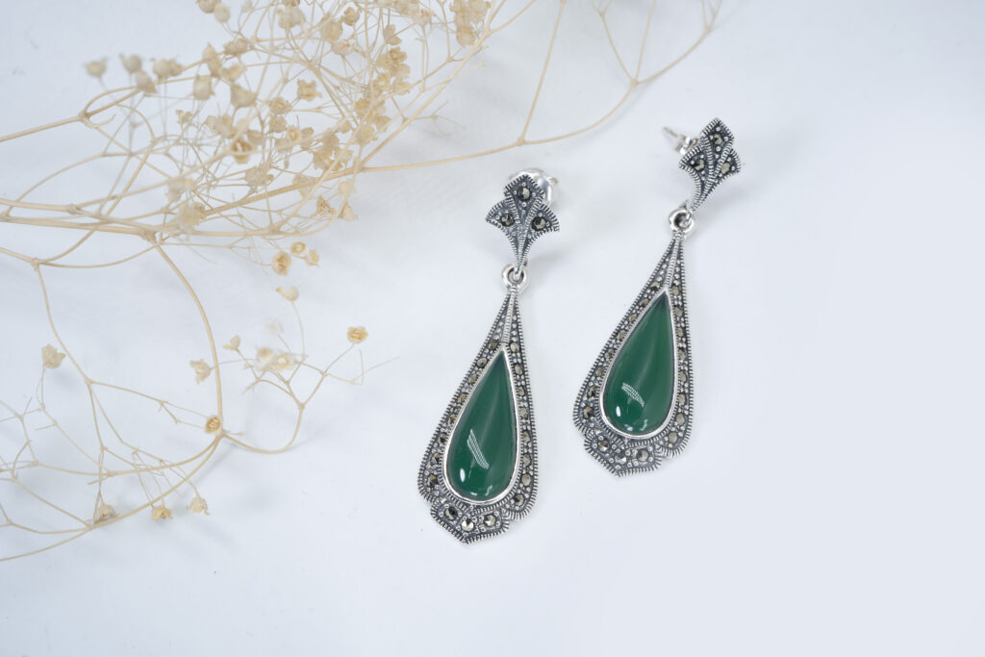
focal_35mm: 50
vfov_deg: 27.0
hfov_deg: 39.6
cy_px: 328
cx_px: 492
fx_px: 1368
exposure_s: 1/50
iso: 200
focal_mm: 50
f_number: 10
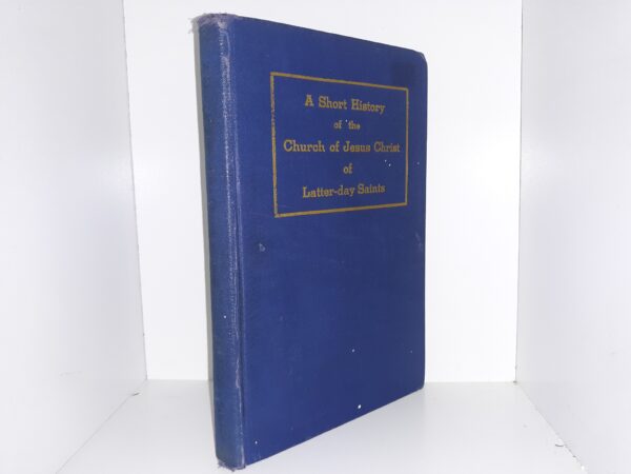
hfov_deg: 63.4
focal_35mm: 28
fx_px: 510
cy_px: 237
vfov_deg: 49.7
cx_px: 316
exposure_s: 1/120
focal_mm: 3.7
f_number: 1.7
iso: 64
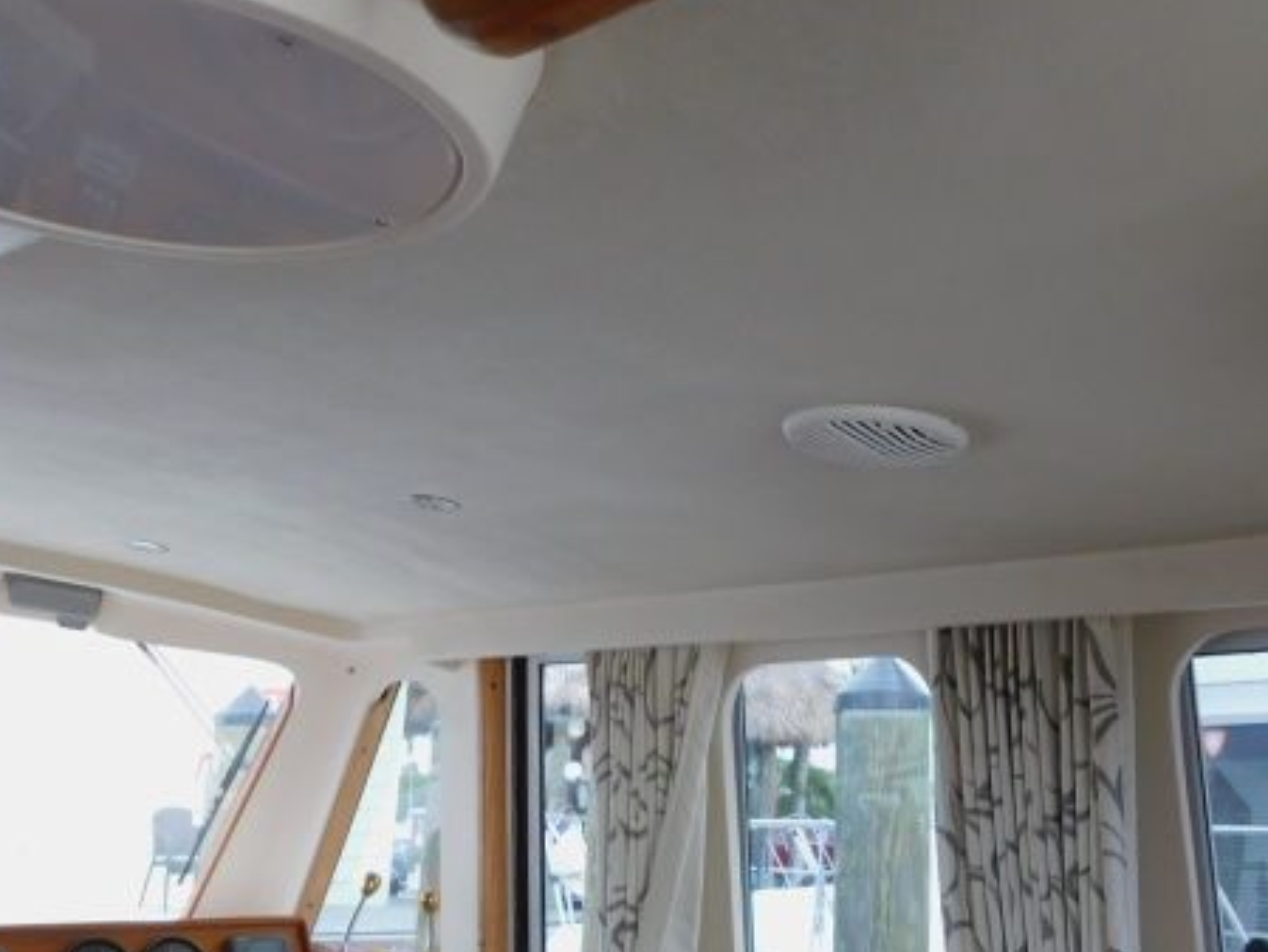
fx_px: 1502
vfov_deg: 35.1
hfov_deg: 45.4
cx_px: 779
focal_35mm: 41
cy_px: 415
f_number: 3
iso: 125
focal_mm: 4
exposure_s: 1/40
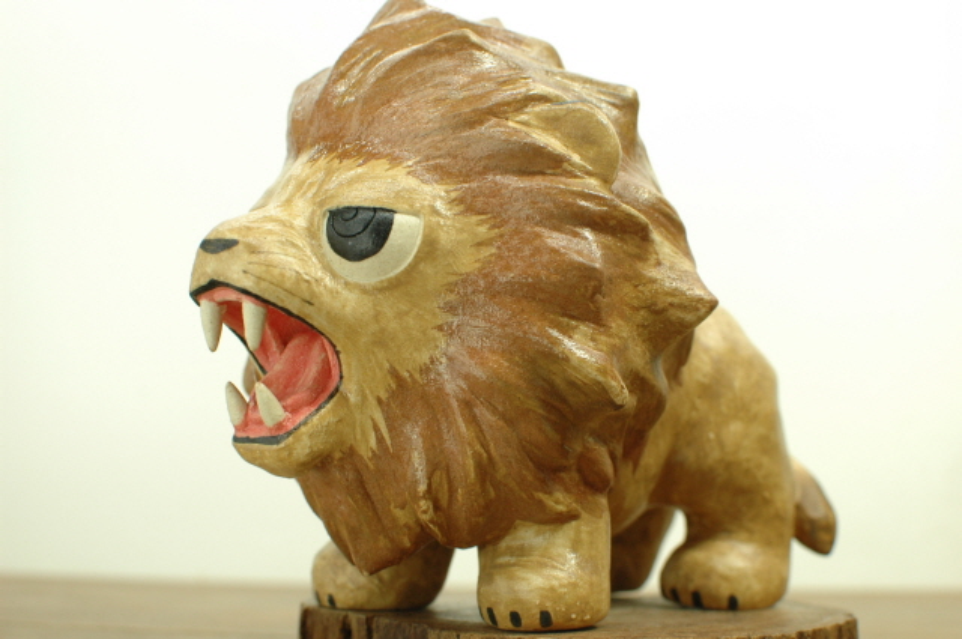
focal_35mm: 52
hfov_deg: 37.9
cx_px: 481
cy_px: 320
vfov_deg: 25.7
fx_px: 1401
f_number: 5.6
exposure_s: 1/50
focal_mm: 35
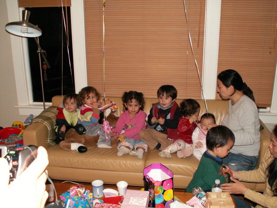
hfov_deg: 52.6
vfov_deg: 40.7
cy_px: 104
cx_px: 138
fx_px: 280
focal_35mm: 35
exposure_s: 1/40
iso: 160
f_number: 2.8
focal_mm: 5.86
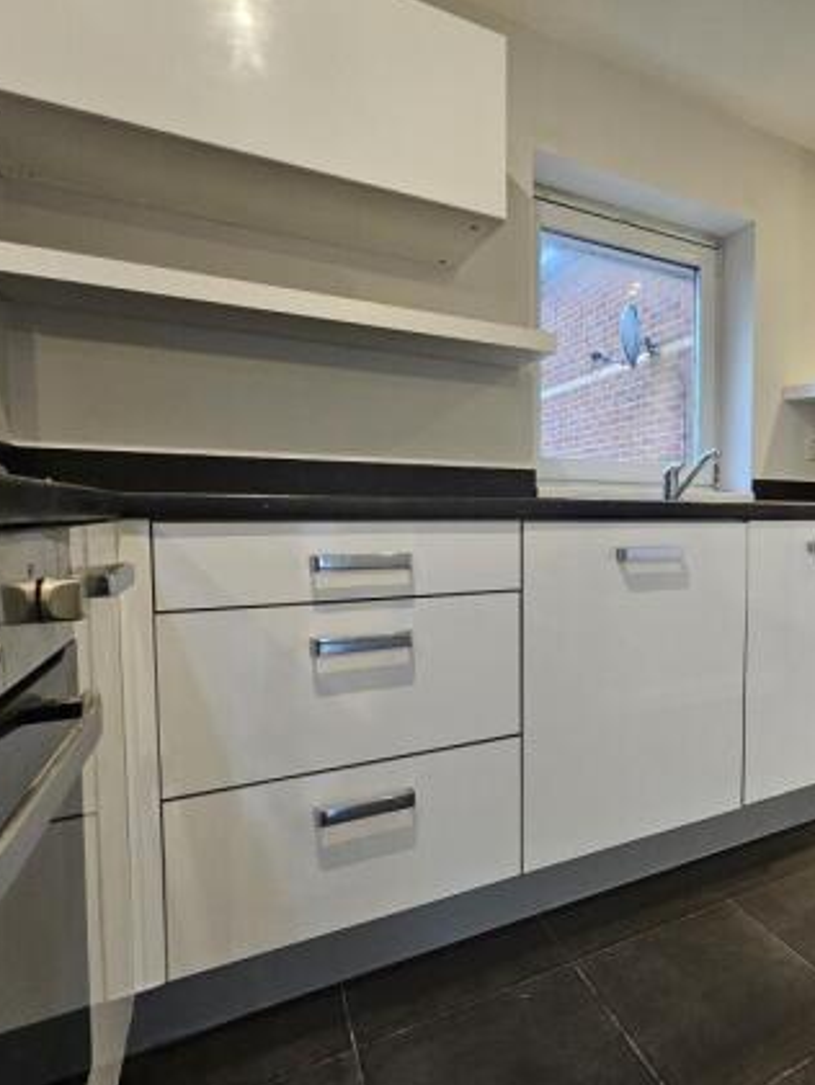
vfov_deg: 87.7
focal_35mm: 18
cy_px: 555
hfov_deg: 66.4
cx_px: 628
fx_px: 565
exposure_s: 1/33
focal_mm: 2.2
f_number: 2.2
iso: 320
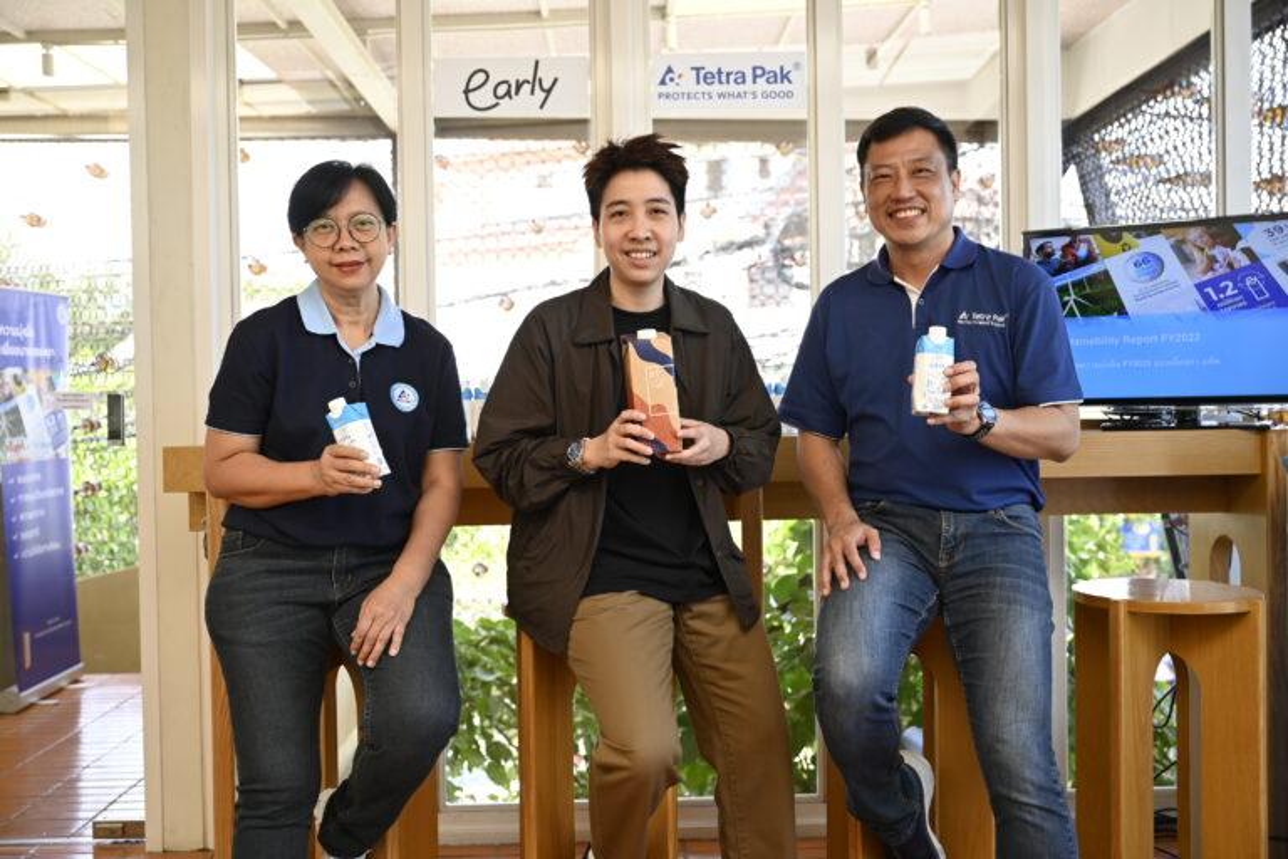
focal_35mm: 35
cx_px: 644
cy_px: 430
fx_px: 1252
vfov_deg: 37.9
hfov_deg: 54.4
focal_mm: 35
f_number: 3.2
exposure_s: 1/250
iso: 400
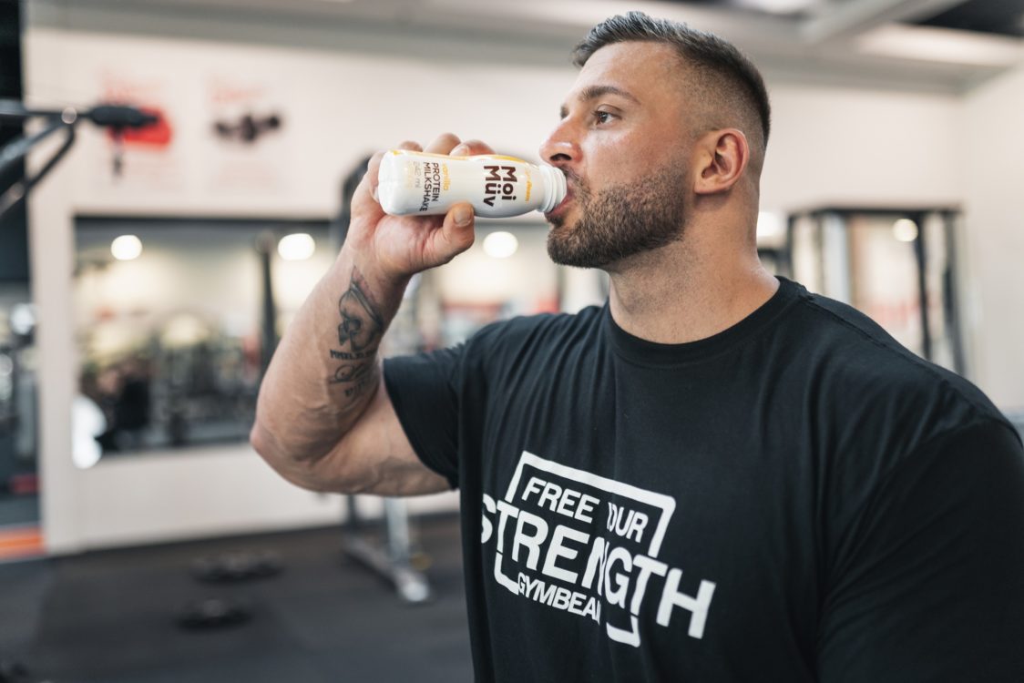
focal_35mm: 35
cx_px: 512
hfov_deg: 54.4
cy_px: 342
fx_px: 996
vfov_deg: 37.9
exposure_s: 1/100
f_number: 1.4
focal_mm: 35
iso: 400
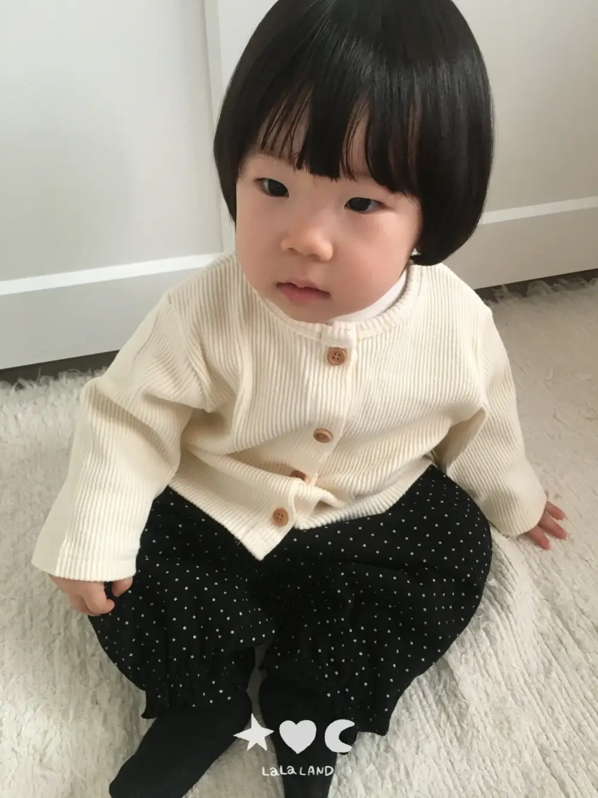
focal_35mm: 29
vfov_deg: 61.7
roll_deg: -5.9
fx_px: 668
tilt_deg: -41.9
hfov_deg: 48.2
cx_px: 299
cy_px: 399
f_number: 2.2
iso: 200
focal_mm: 4.15
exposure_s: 1/30
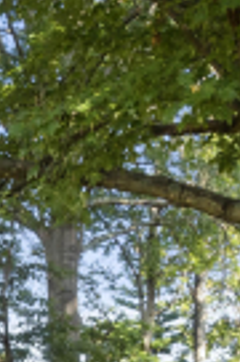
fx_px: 834
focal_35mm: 83
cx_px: -88
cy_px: 498
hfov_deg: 15.4
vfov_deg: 21.6
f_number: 8
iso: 400
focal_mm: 10
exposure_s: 1/100
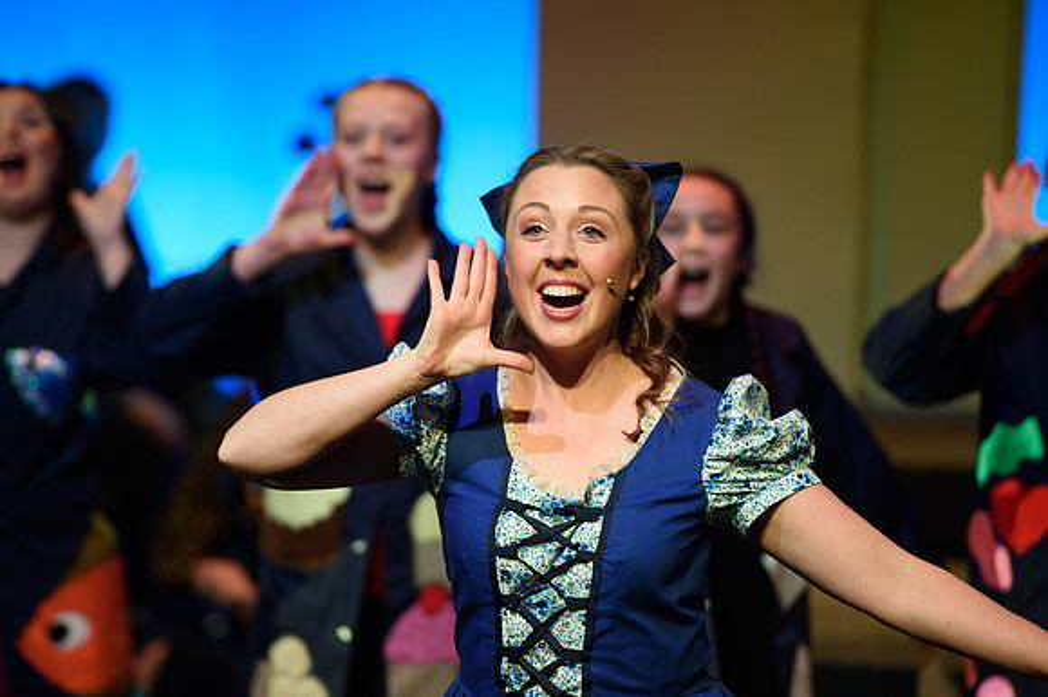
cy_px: 348
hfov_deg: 10.3
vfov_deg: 6.9
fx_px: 5819
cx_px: 524
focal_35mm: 200
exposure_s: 1/100
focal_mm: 200
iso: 800
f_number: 2.8
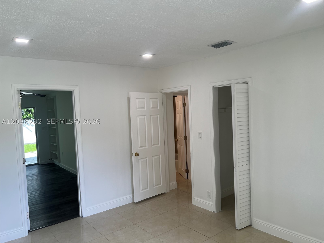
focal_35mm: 26
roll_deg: +2.5
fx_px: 243
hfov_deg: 67.3
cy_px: 122
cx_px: 162
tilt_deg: -3.0
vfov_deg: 53.1
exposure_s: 1/120
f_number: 1.5
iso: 40
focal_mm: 5.7
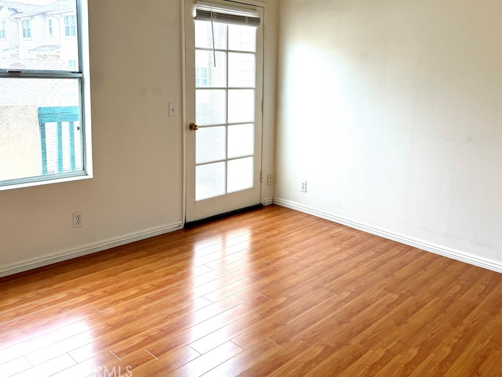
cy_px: 137
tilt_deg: -9.2
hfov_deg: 57.5
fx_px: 450
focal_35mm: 31
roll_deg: -2.2
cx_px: 317
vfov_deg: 45.0
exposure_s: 1/172
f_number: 1.78
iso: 80
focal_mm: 6.76
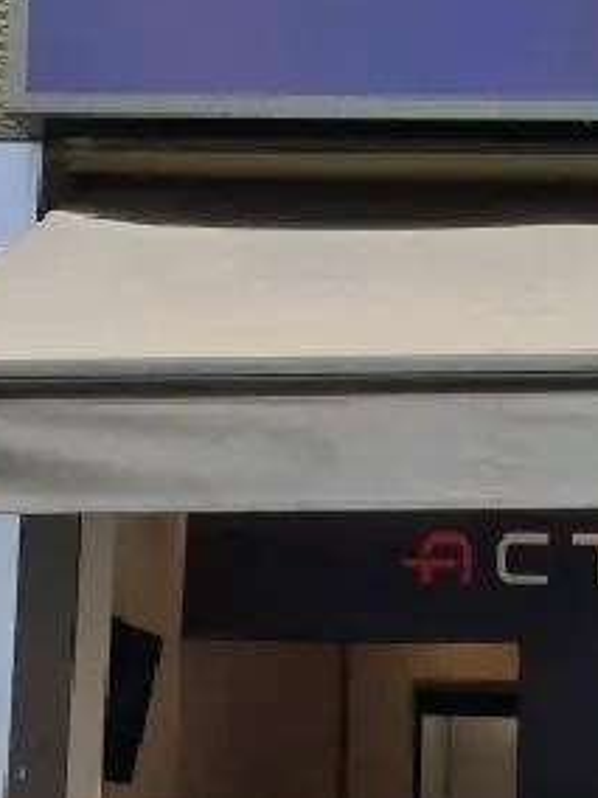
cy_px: 511
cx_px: 595
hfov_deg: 25.3
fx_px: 1267
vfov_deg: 34.7
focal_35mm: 55
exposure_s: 1/1000
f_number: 1.75
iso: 112
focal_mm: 4.77
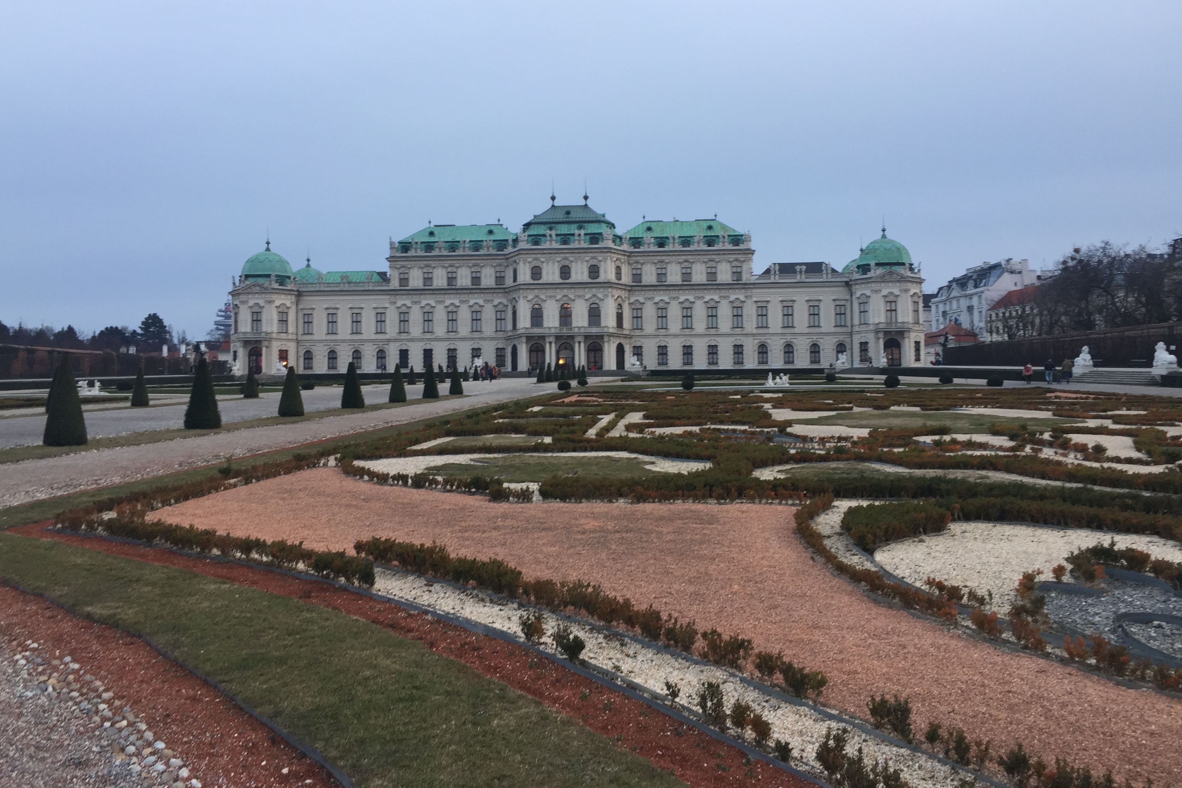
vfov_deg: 42.3
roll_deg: +0.1
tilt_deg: +4.7
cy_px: 358
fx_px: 1018
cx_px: 585
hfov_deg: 60.3
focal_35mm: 31
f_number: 2.2
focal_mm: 4.15
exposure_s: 1/50
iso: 32
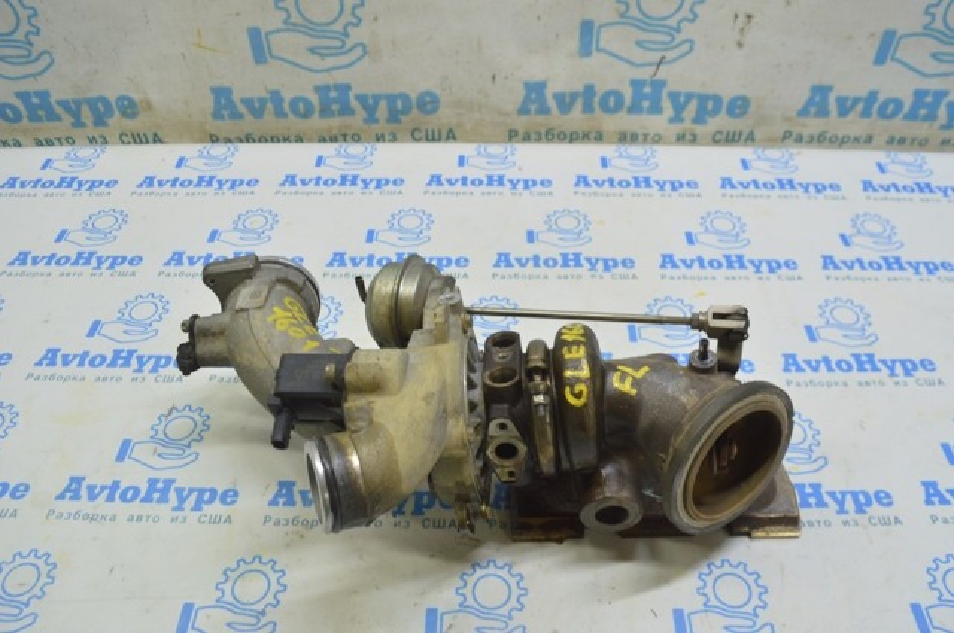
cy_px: 316
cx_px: 477
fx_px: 794
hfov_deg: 62.0
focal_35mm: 30
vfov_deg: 43.5
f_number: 5.6
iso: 400
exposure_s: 1/20
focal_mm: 20
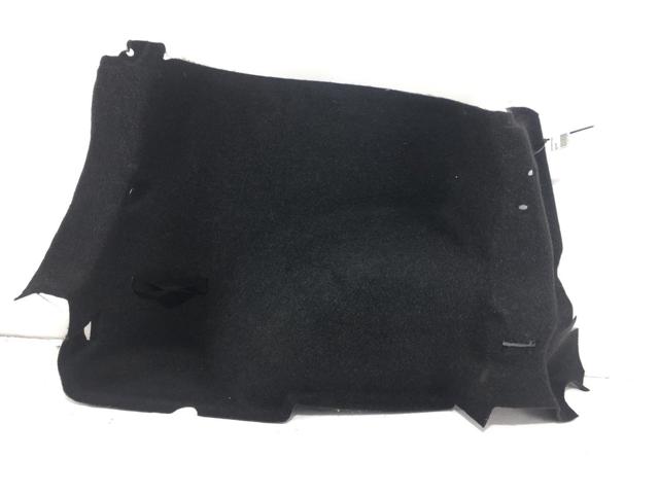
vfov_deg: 48.2
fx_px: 552
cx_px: 330
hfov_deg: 61.7
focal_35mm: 29
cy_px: 247
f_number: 2.2
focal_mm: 4.15
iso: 32
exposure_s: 1/100
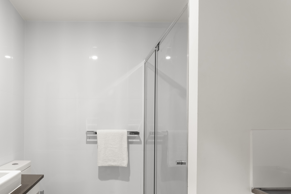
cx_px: 97
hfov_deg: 76.1
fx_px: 178
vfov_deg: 56.2
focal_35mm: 22
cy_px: 127
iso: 320
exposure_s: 1/1.67
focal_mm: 14
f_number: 10
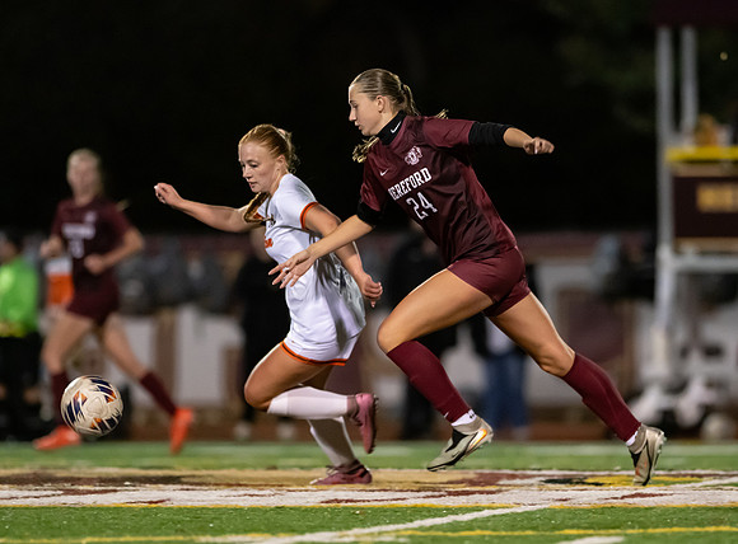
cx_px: 484
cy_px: 261
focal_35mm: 410
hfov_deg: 4.9
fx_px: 8693
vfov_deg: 3.6
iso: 8000
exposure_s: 1/500
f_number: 2.8
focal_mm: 300
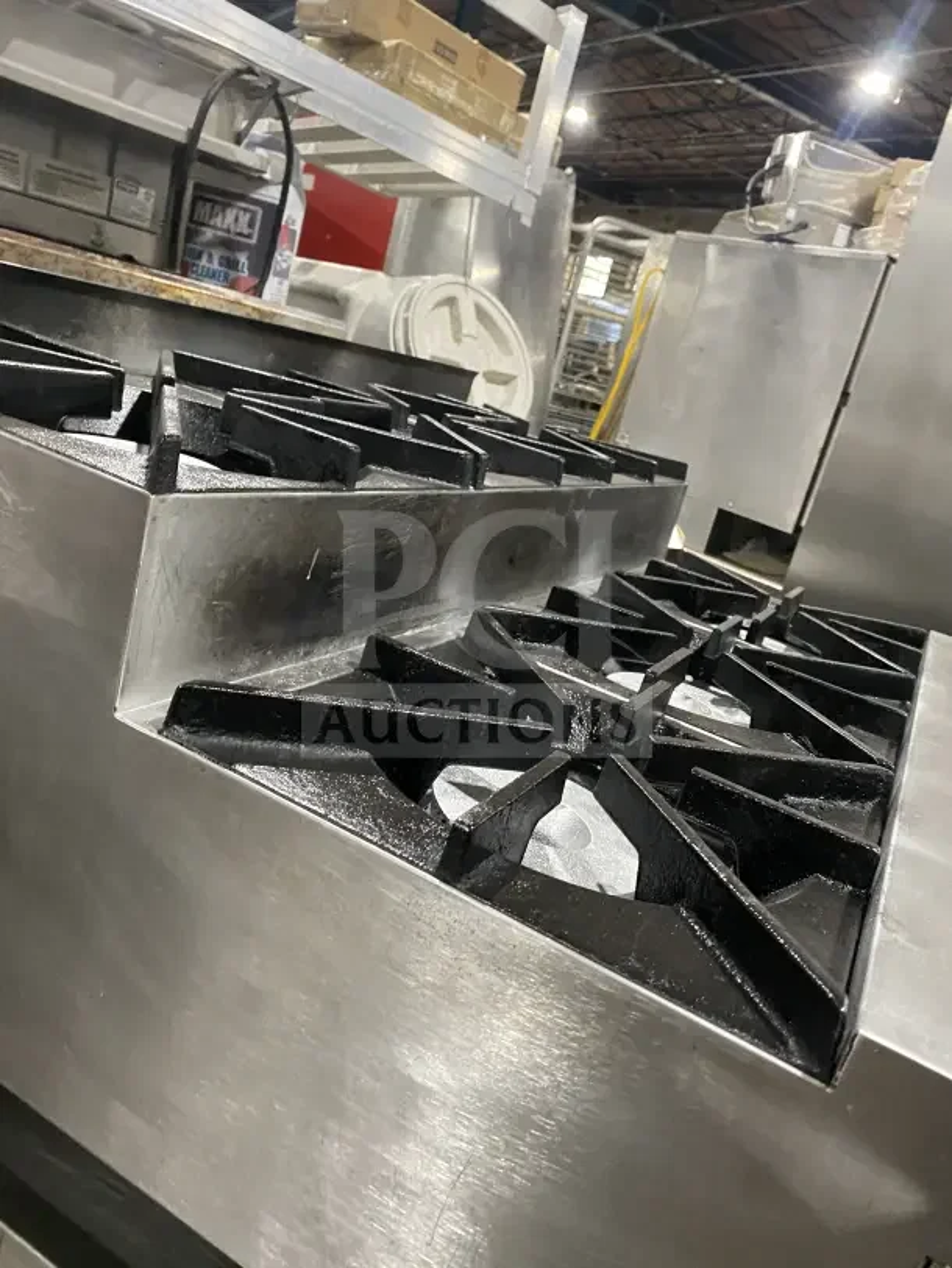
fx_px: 953
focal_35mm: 26
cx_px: 476
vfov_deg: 67.3
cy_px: 634
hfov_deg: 53.1
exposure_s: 1/60
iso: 400
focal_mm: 4.25
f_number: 1.8
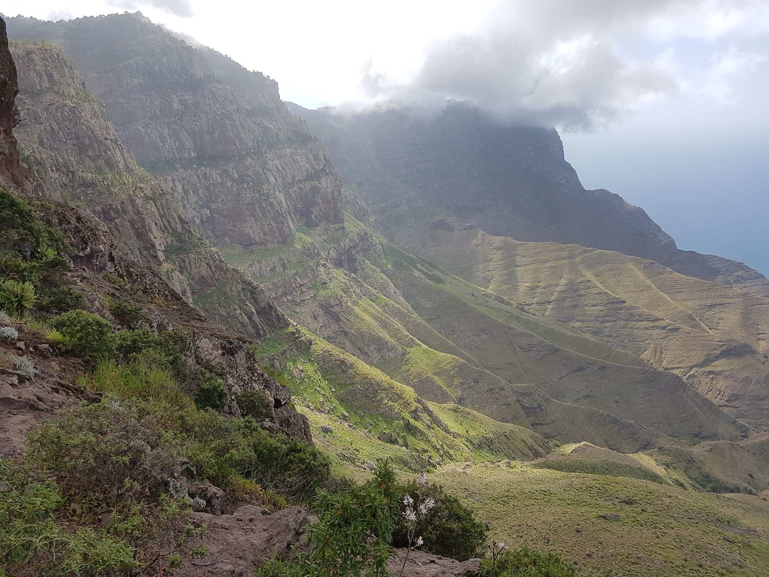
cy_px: 288
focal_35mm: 26
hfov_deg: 67.3
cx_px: 384
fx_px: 578
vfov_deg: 53.1
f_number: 1.7
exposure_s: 1/2440
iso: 50
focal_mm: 4.2
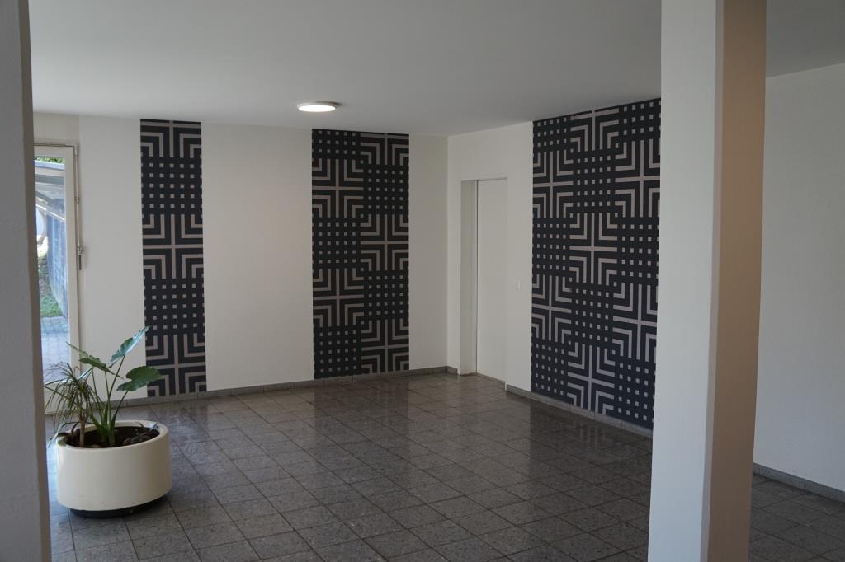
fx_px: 704
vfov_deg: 43.6
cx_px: 422
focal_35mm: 30
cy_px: 281
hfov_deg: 61.9
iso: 400
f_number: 4
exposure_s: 1/160
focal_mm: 20
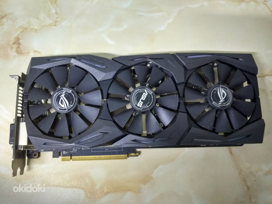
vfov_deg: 46.8
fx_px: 236
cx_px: 136
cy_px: 102
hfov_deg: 60.0
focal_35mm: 30
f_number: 2
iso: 569
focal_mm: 4.12
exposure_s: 1/20
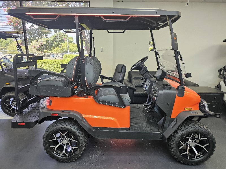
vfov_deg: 58.9
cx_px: 113
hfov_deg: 73.9
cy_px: 84
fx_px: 150
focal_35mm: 23
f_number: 1.7
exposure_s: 1/120
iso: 160
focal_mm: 6.3
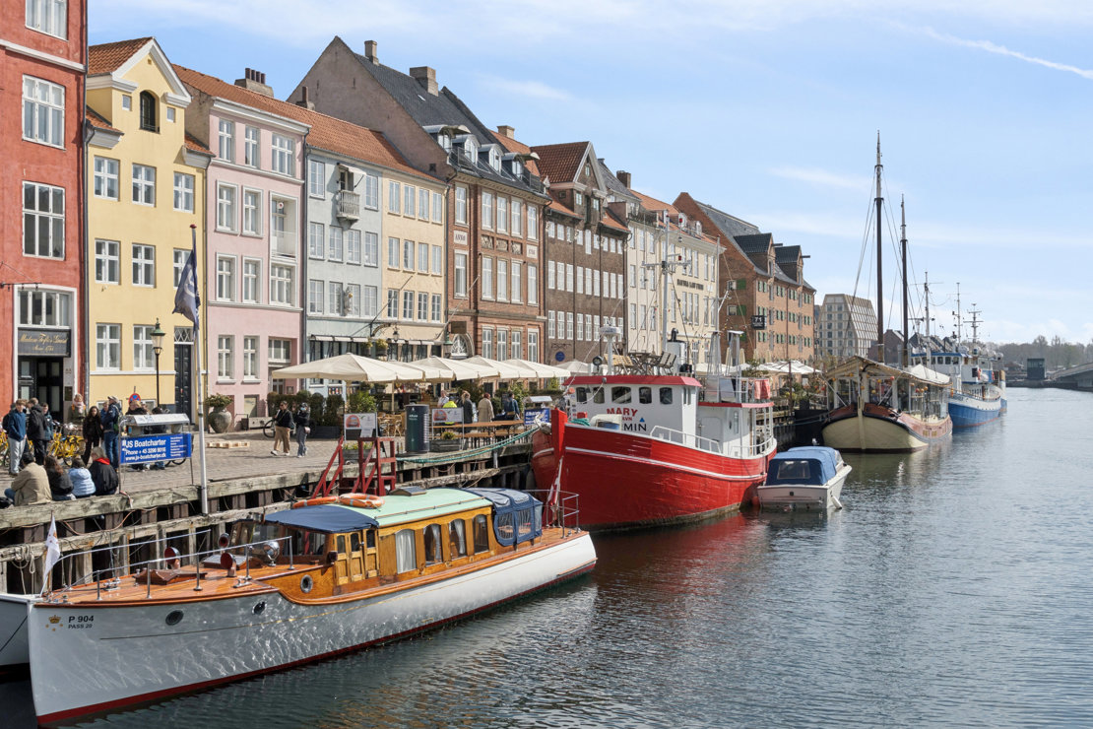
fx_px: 1184
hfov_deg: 49.6
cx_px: 546
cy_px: 364
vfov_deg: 34.2
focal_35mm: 39
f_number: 8
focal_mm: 26
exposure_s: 1/1600
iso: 200
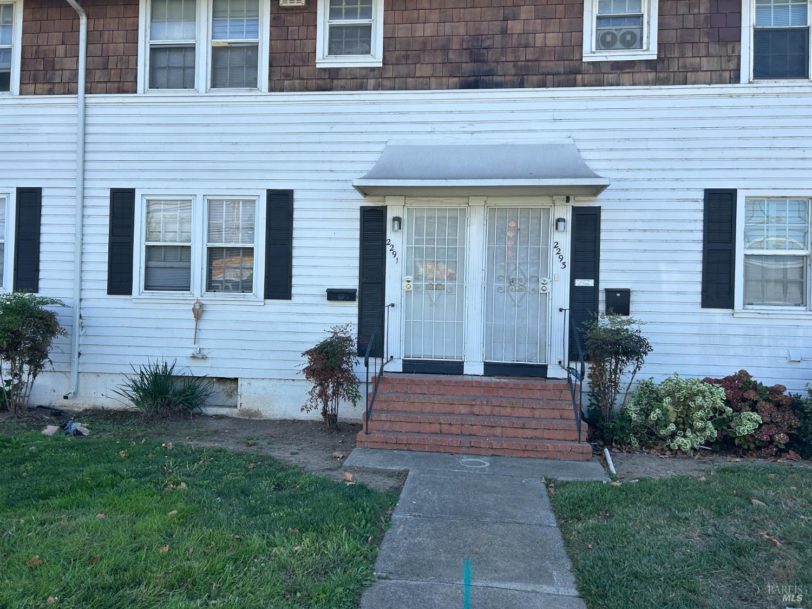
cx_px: 406
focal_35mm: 26
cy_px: 304
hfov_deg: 67.3
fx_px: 610
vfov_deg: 53.1
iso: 50
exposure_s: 1/1209
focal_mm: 5.7
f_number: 1.5
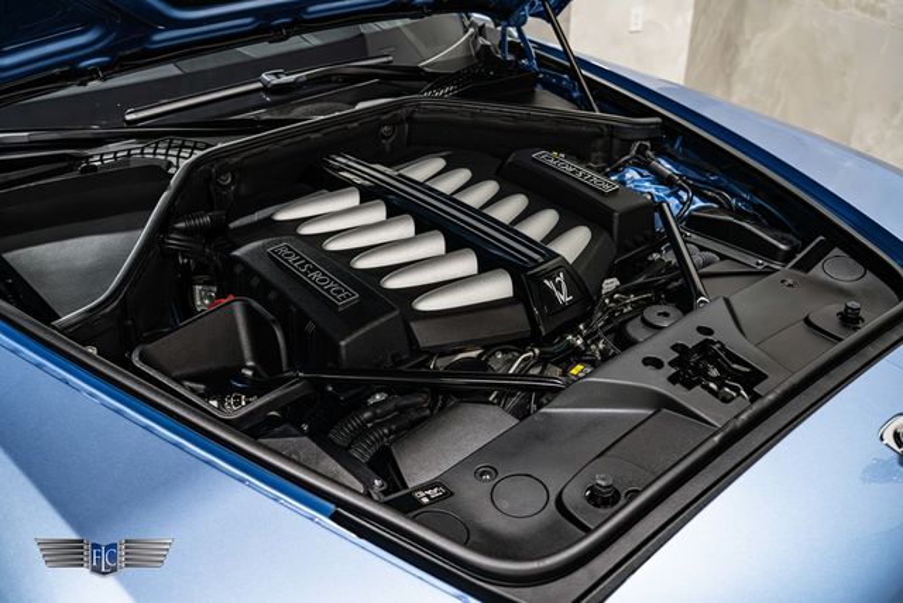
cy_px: 302
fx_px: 878
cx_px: 452
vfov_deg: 37.9
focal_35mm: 35
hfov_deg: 54.4
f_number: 4
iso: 1600
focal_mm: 35
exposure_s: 1/60
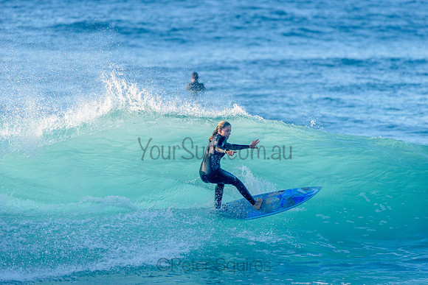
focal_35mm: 500
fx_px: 5946
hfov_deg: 4.1
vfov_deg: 2.8
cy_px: 142
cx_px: 214
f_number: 5.6
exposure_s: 1/2000
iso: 450
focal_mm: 500
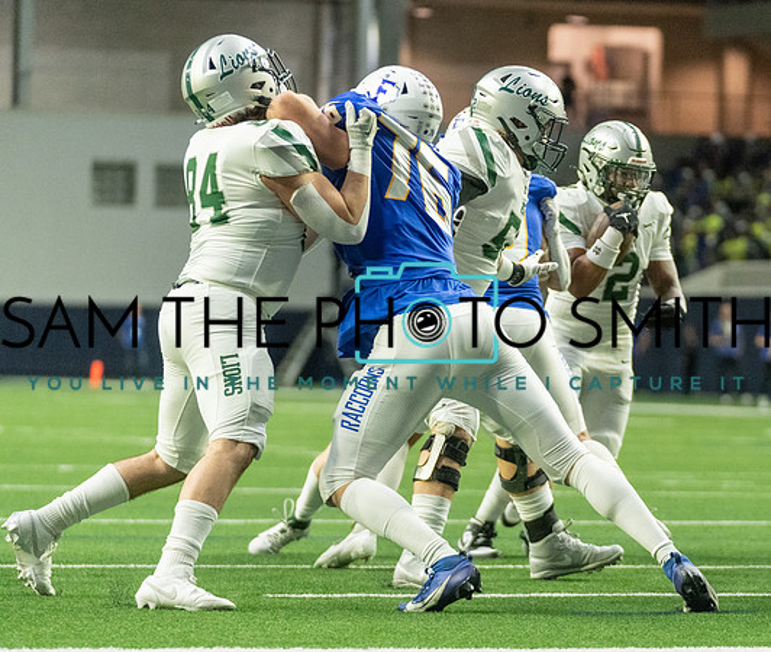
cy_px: 316
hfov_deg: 8.9
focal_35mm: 213
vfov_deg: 7.5
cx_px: 540
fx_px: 4965
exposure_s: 1/1000
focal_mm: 130
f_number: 2.8
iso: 5000
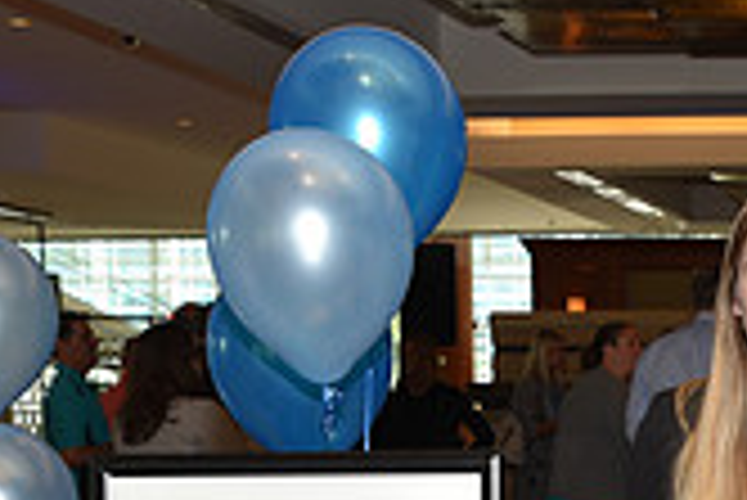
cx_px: 904
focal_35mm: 84
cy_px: 773
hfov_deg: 22.2
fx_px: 1744
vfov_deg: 15.0
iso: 200
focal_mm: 24
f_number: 5
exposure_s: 1/60
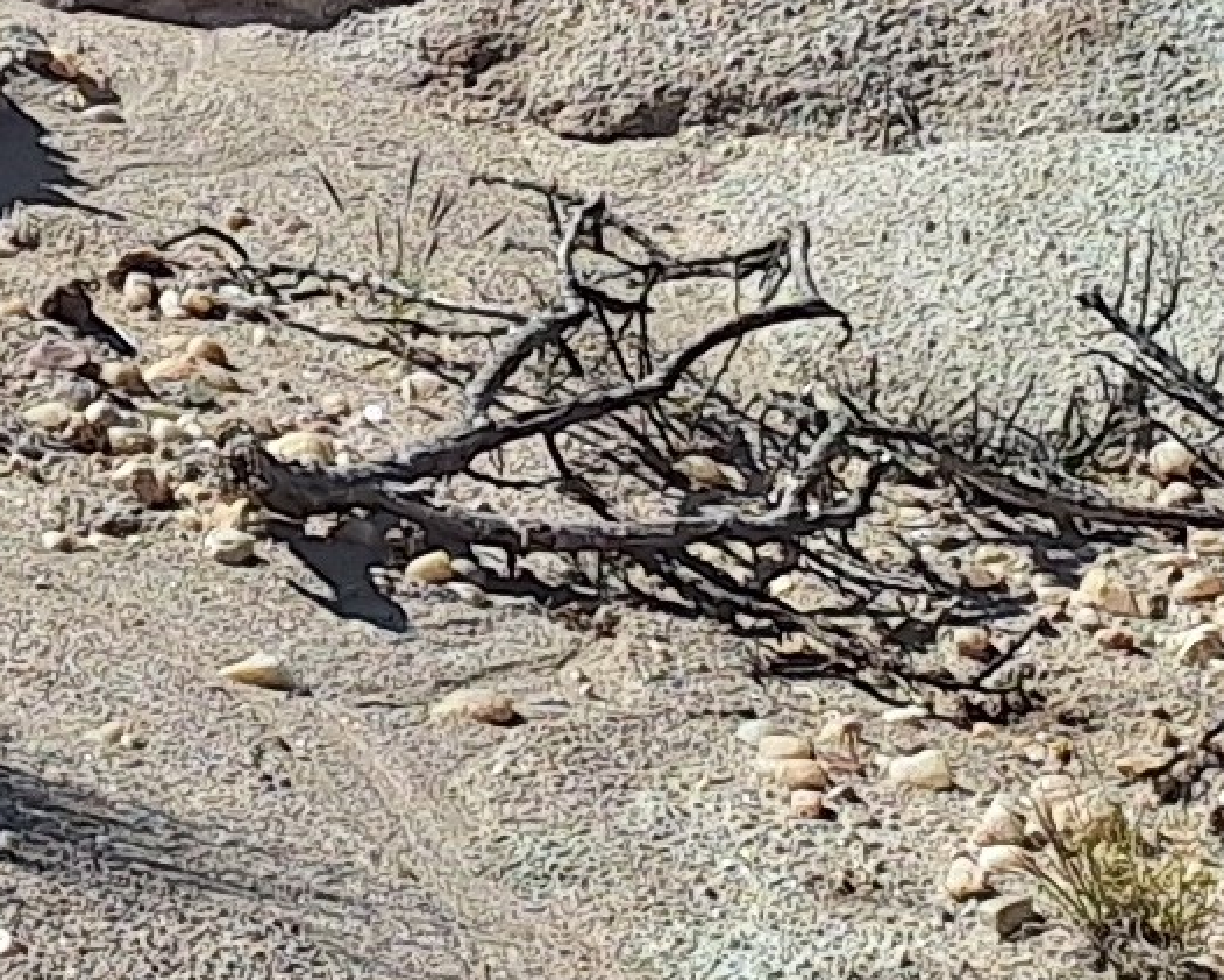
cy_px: -2493
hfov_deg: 10.0
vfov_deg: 7.3
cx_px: -1478
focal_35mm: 174
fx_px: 6304
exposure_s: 1/4587
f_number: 1.8
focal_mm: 5.54
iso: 40
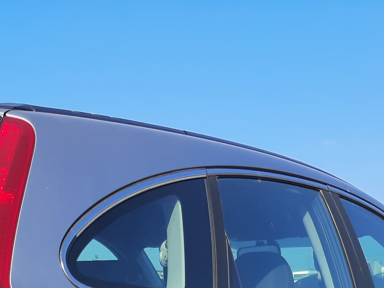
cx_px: 39
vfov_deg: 16.6
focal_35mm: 80
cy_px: 442
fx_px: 887
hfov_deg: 23.8
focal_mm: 3.92
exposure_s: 1/1099
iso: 40
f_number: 1.7
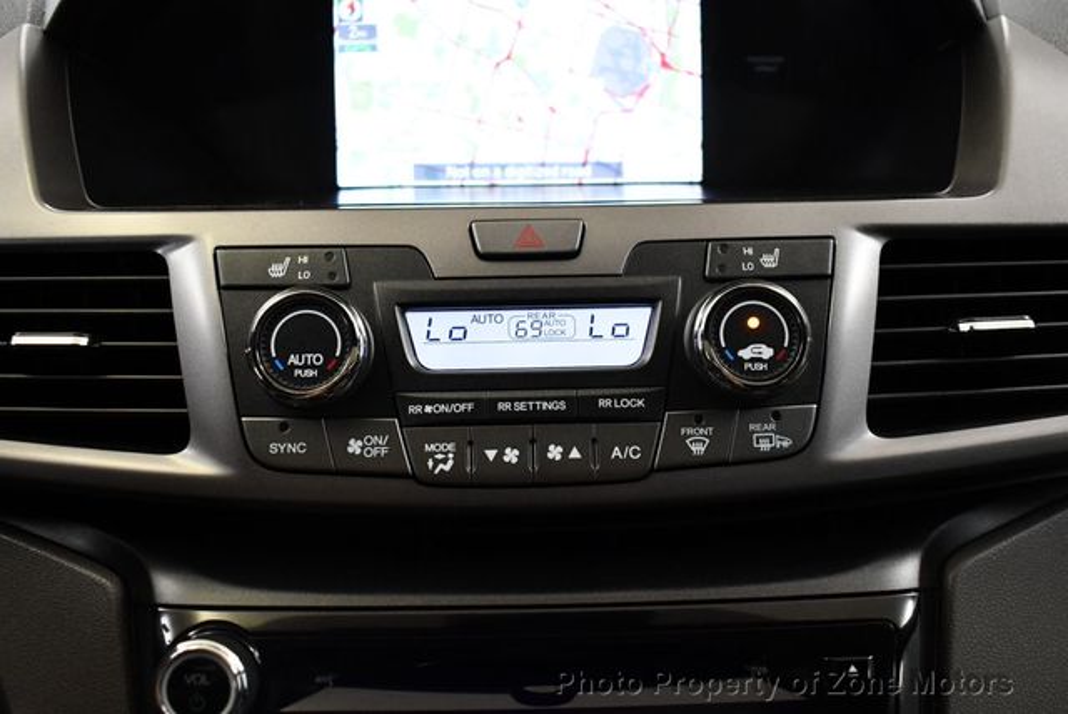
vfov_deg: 36.9
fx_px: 1069
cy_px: 357
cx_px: 534
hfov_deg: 53.1
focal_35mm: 36
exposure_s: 1/125
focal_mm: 18
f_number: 3.5
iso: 2200
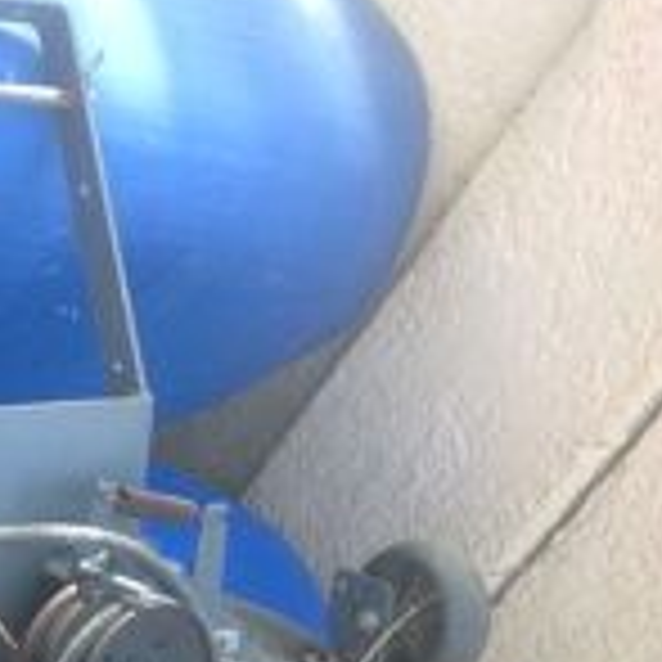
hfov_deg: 16.1
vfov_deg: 16.7
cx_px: -257
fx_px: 2185
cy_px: 736
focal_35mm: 101
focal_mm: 4.28
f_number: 2.4
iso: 64
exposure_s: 1/120
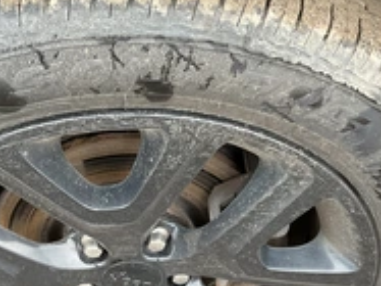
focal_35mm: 62
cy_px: 188
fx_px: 682
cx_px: 147
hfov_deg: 31.1
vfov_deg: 23.5
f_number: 1.8
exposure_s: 1/80
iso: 64
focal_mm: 3
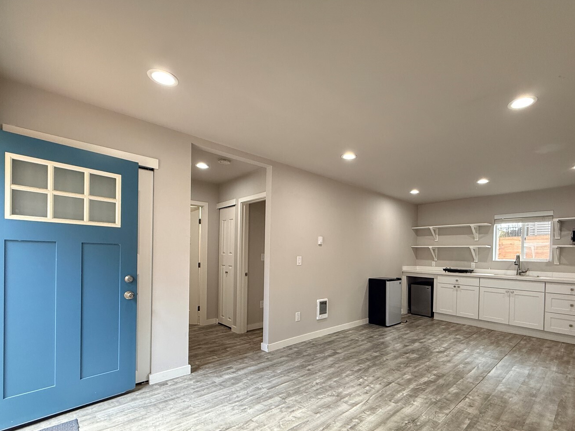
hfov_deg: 90.6
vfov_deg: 73.9
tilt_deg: +0.0
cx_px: 323
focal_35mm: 17
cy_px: 259
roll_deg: -1.3
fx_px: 282
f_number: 2.2
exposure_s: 1/120
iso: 250
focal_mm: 2.22
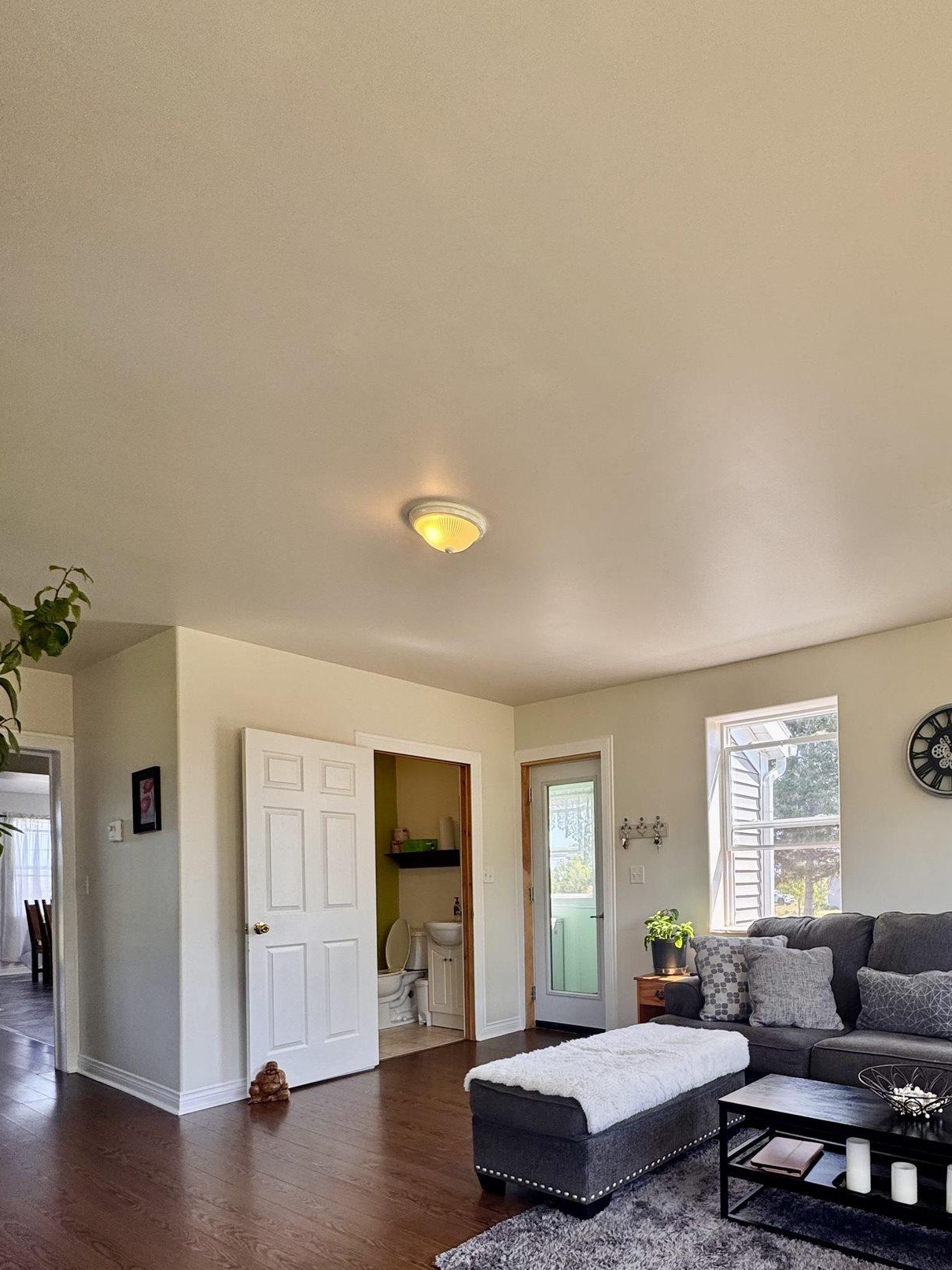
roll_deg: +1.0
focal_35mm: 20
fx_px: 733
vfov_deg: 78.1
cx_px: 664
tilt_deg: +0.5
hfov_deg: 63.6
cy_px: 883
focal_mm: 2.22
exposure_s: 1/99
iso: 40
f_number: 2.2
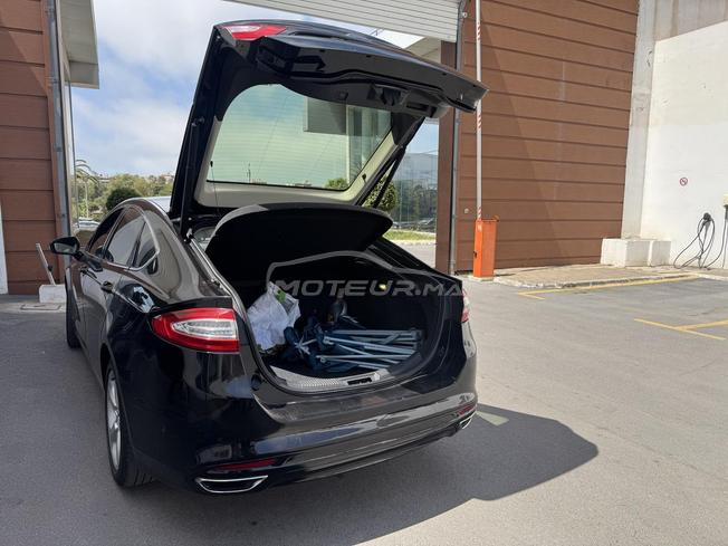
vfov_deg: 56.8
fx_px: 505
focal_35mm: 24
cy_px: 273
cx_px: 364
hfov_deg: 71.6
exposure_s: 1/2833
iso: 80
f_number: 1.78
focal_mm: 6.76
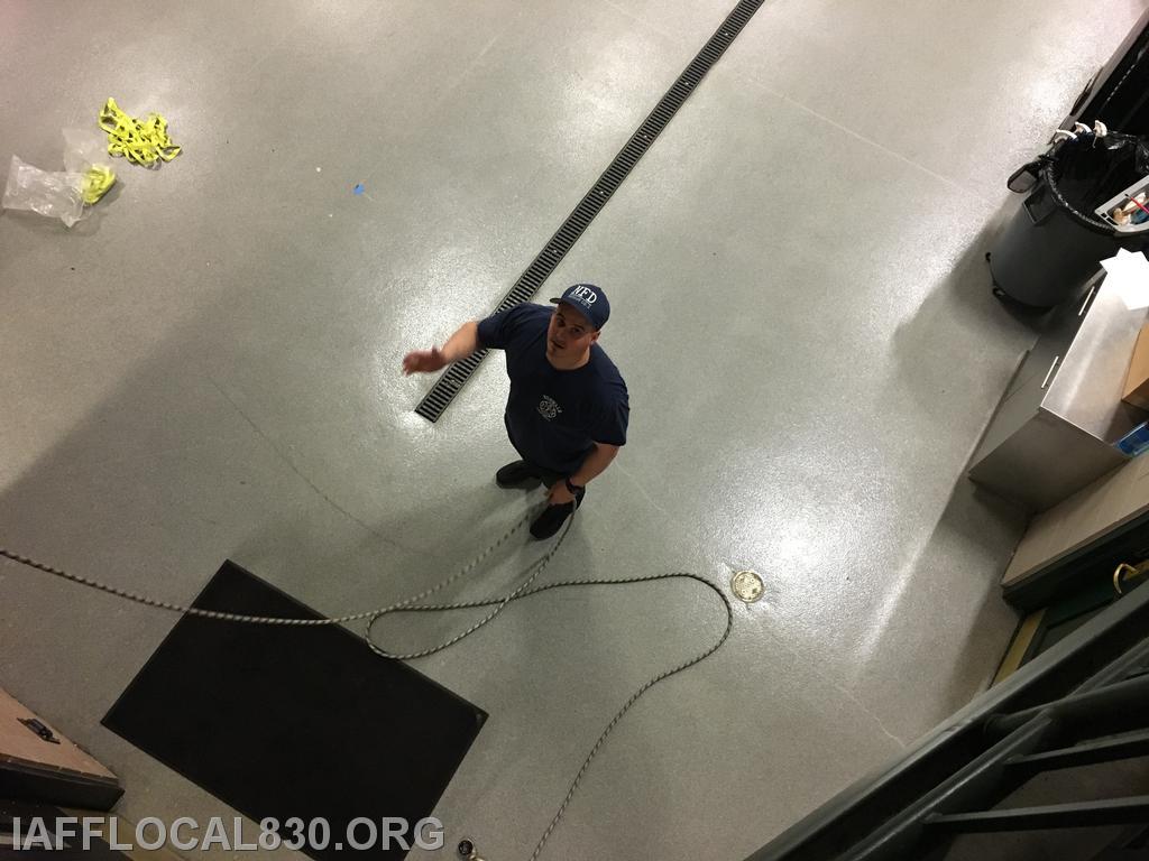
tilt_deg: -65.4
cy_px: 430
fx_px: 963
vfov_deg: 48.2
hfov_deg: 61.7
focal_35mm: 29
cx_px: 574
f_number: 2.2
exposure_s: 1/15
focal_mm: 4.15
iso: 200
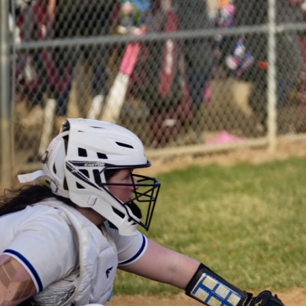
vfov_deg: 6.1
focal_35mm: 289
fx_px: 2890
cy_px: 182
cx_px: 408
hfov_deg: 6.0
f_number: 3.2
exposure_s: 1/1000
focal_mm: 115
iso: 100
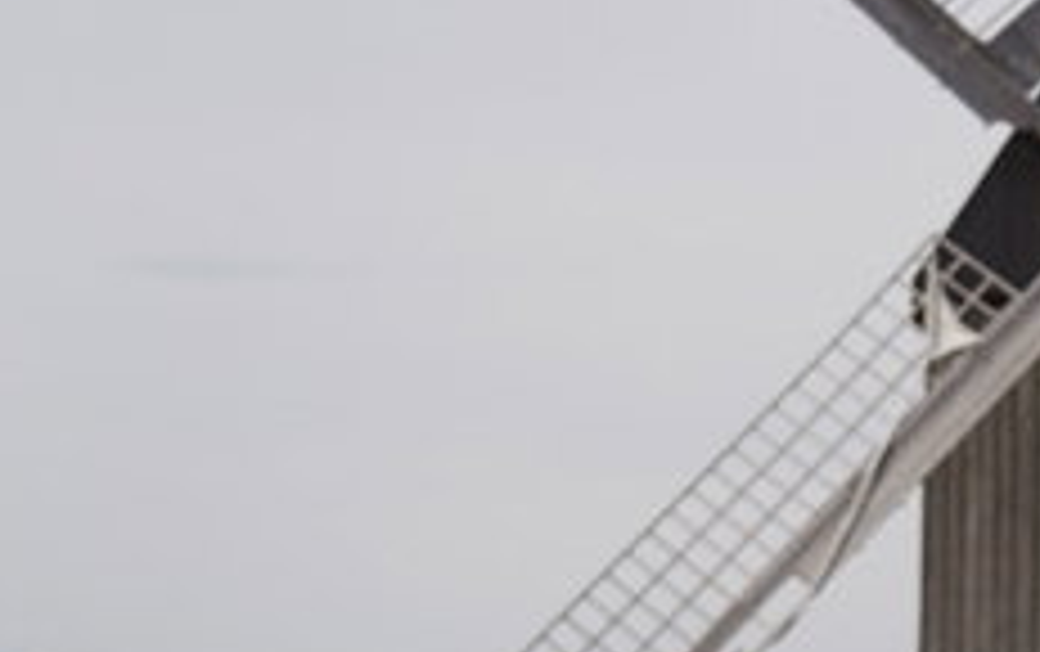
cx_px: 1679
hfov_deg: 9.5
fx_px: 6016
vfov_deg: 6.2
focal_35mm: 212
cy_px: 816
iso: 100
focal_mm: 47
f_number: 4
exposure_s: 1/1250
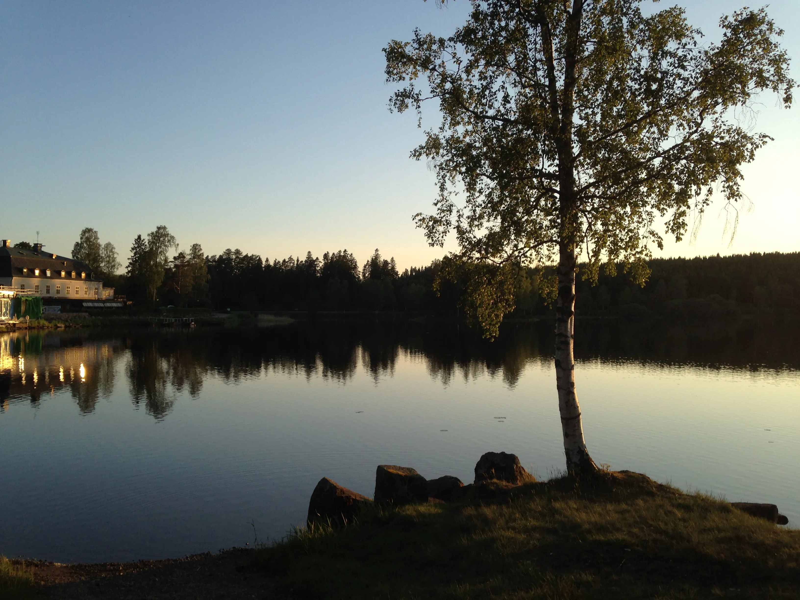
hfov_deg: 55.4
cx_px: 400
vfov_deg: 42.9
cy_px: 300
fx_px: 763
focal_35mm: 33
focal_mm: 4.12
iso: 50
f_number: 2.4
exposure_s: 1/484
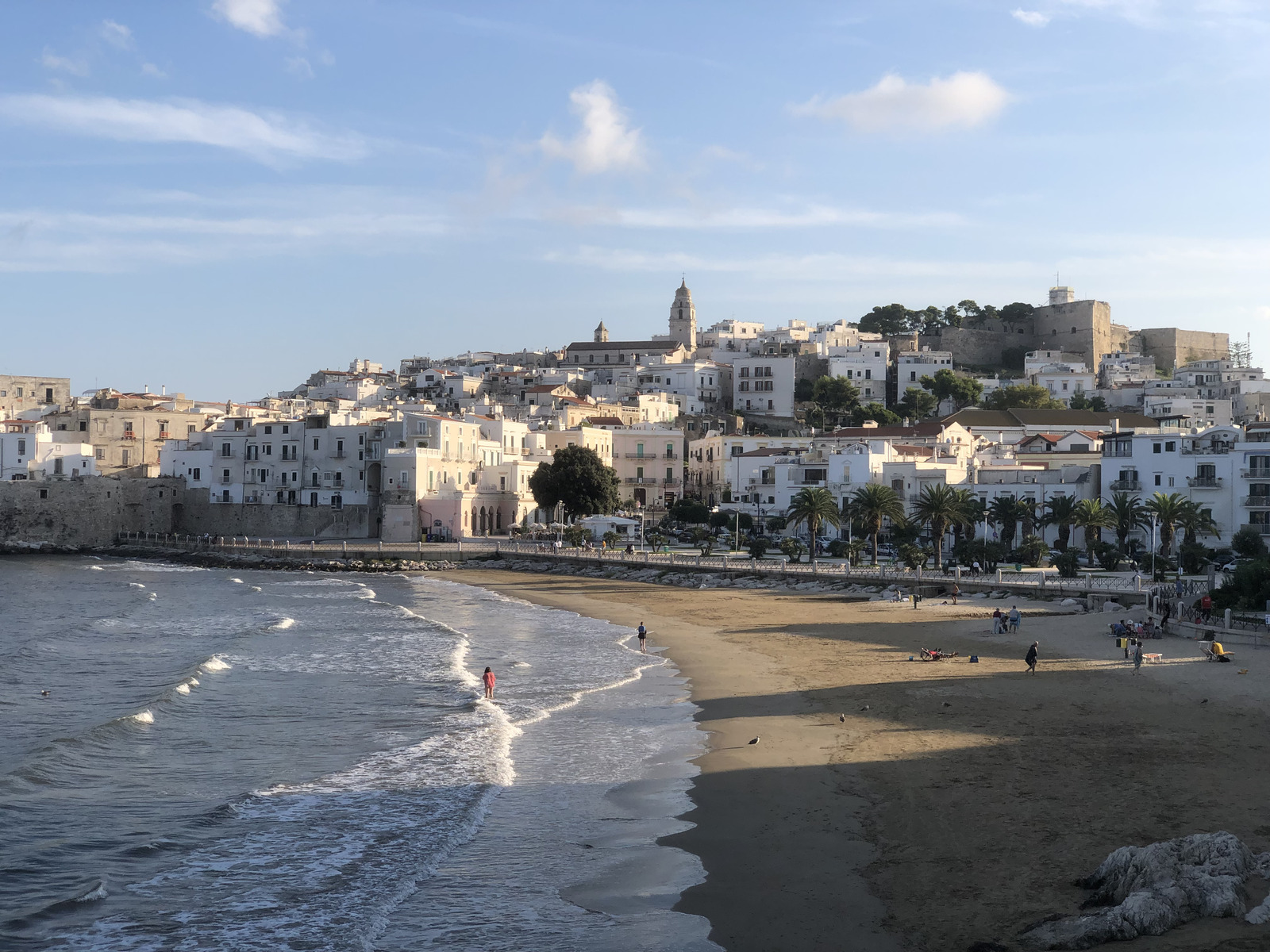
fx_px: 1908
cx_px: 635
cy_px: 476
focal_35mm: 52
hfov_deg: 36.8
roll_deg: +0.1
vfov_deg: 28.0
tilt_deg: +0.8
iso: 16
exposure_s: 1/873
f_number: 2.4
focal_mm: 6
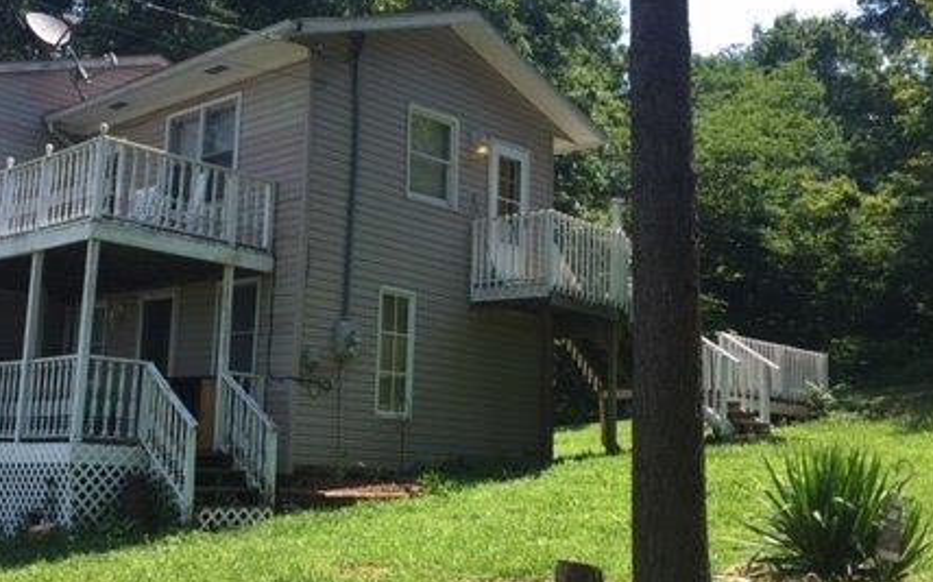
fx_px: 1169
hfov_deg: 43.2
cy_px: 270
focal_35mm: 46
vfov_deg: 27.9
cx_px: 362
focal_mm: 4.15
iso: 32
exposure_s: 1/879
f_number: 2.2
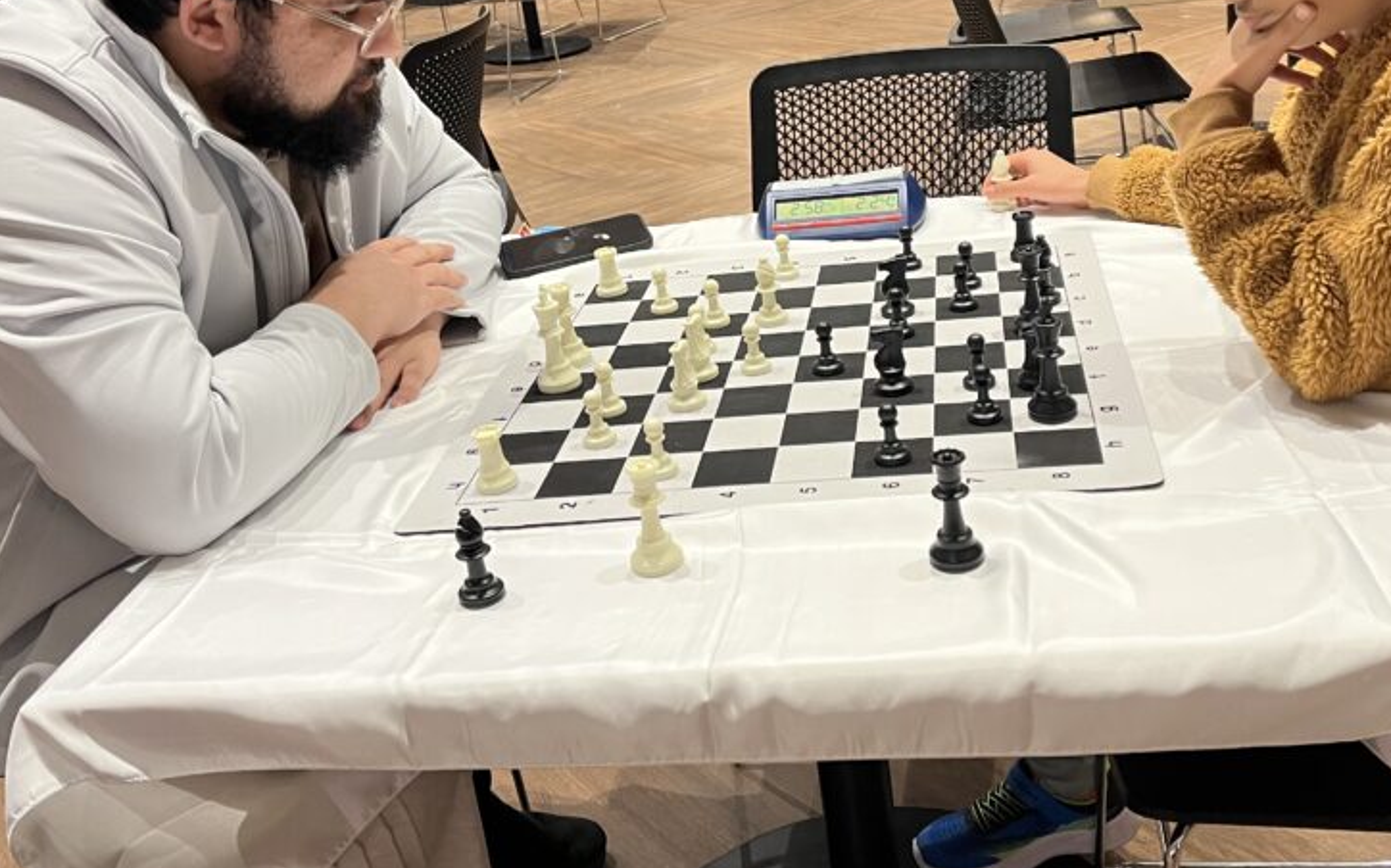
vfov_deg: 32.5
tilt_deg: -20.4
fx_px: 1478
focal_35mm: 39
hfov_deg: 50.2
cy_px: 284
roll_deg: +6.6
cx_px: 792
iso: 160
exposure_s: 1/60
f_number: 1.6
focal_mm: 5.1
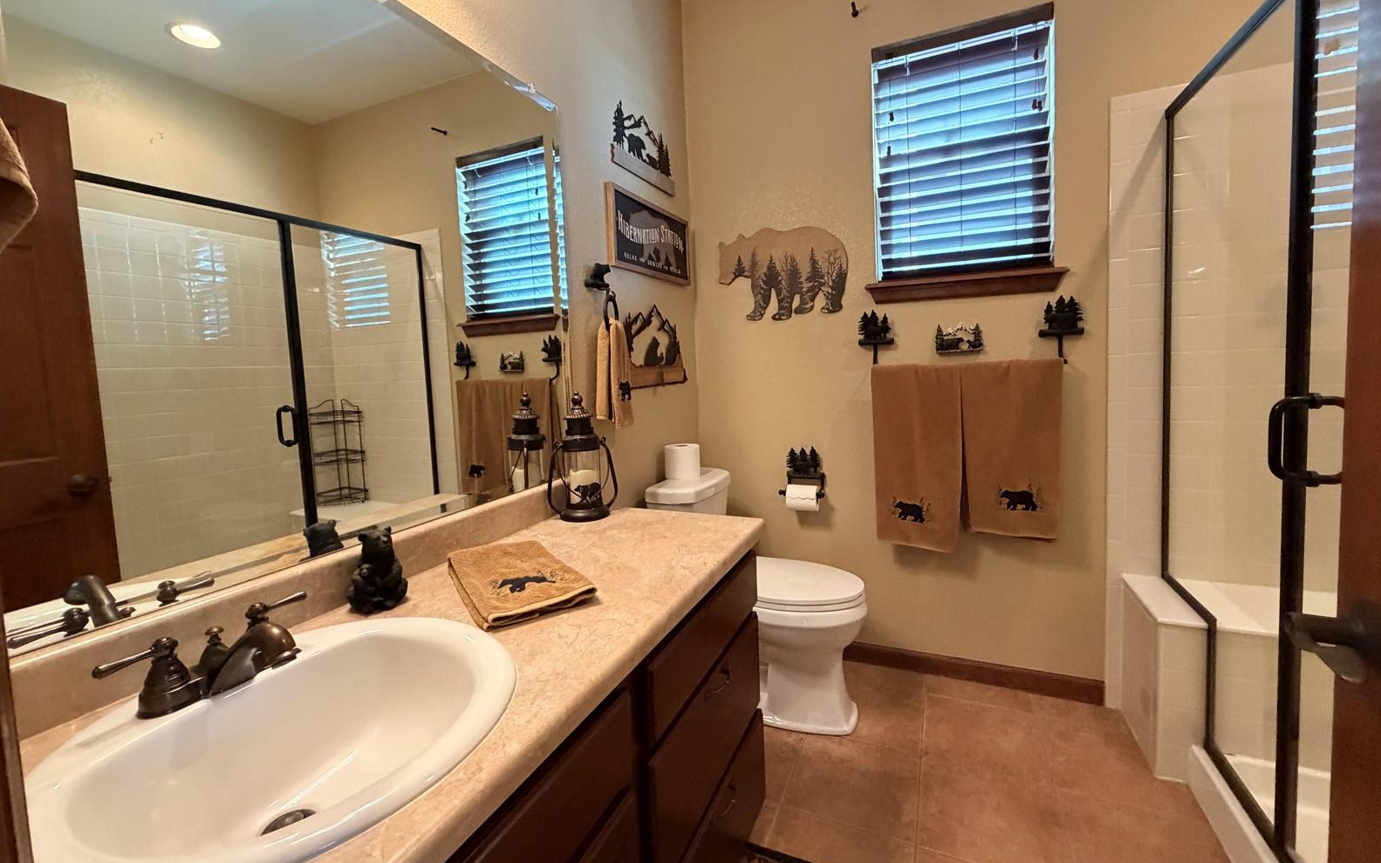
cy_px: 400
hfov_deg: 101.5
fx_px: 564
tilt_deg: -3.5
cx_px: 690
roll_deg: +1.9
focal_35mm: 15
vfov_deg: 74.7
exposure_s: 1/60
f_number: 2.2
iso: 500
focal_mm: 2.22
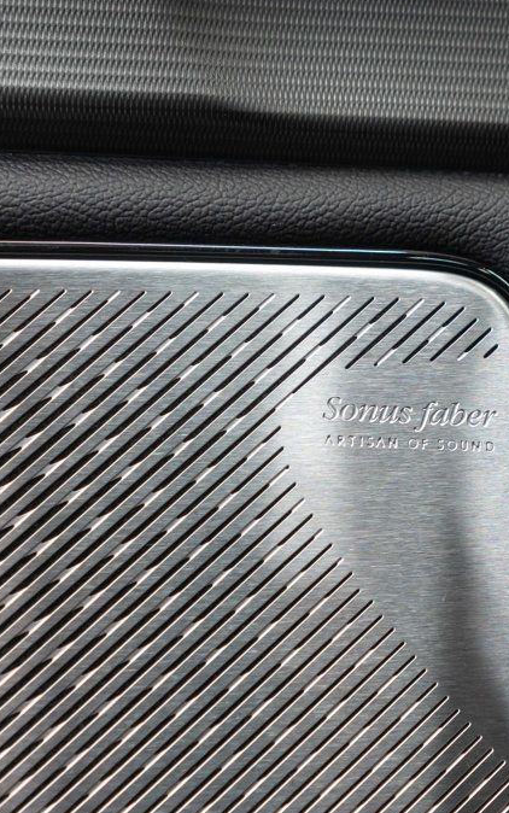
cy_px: 403
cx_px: 417
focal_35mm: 65
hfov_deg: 19.8
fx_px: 1441
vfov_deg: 31.5
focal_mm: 28
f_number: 3.2
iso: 640
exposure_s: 1/40
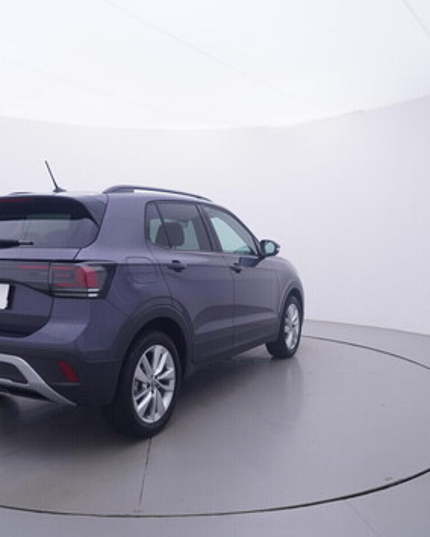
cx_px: 173
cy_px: 270
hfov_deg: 44.7
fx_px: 521
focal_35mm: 33
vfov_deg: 54.6
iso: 200
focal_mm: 15
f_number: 5
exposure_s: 1/80
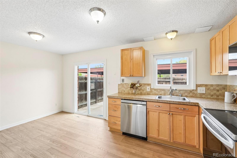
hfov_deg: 100.4
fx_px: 99
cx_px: 118
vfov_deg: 77.3
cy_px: 79
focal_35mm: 15
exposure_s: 1/20
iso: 800
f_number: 8
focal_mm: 10
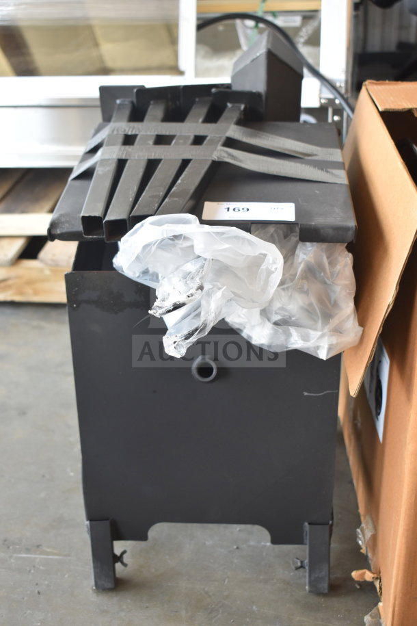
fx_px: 912
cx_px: 208
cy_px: 313
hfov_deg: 25.8
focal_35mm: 52
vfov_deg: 37.9
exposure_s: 1/60
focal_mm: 35
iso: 500
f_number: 4.5
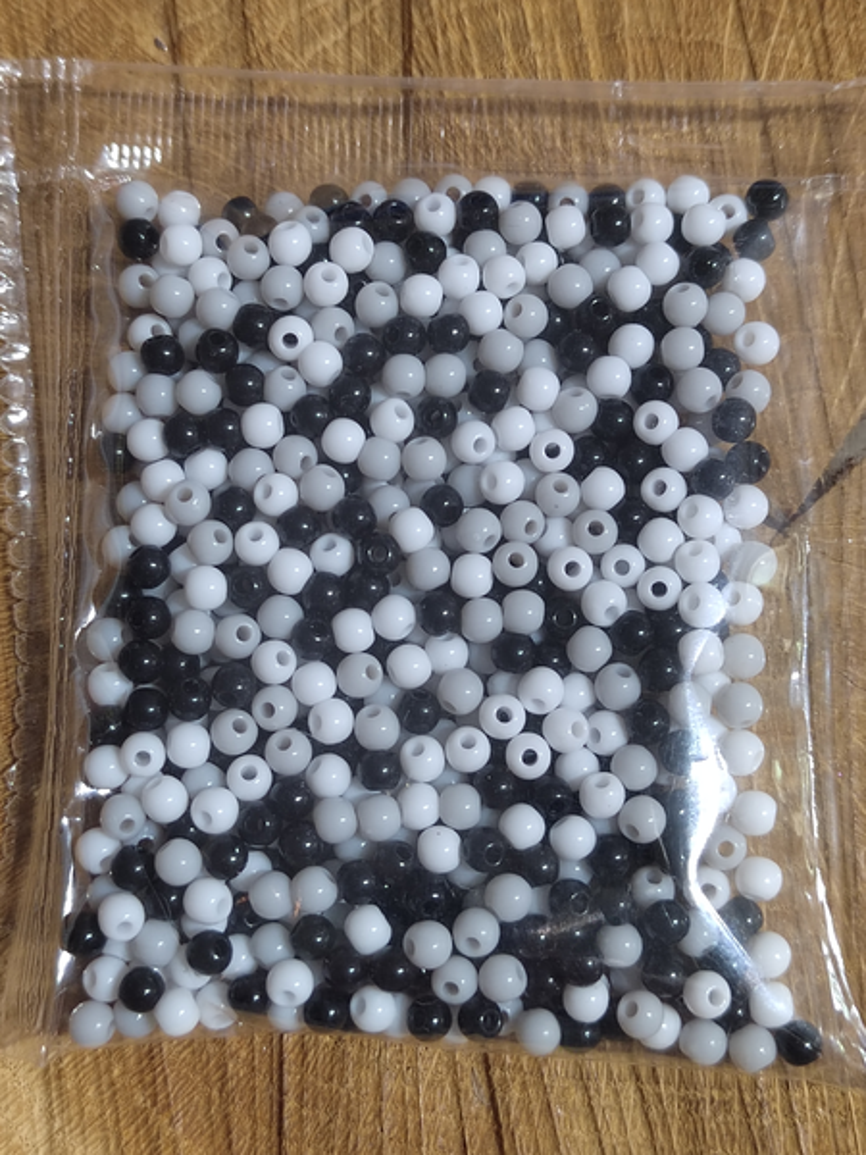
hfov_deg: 31.5
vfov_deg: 41.2
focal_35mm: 46
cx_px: 433
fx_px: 1534
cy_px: 578
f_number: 1.9
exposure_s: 1/50
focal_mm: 5.52
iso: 1506
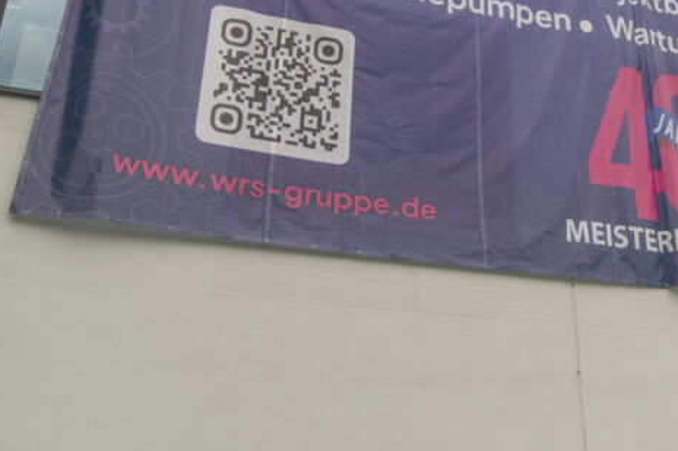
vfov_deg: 24.4
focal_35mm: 53
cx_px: 507
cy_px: 5
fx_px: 998
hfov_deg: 36.7
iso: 100
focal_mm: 24
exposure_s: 1/160
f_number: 7.1
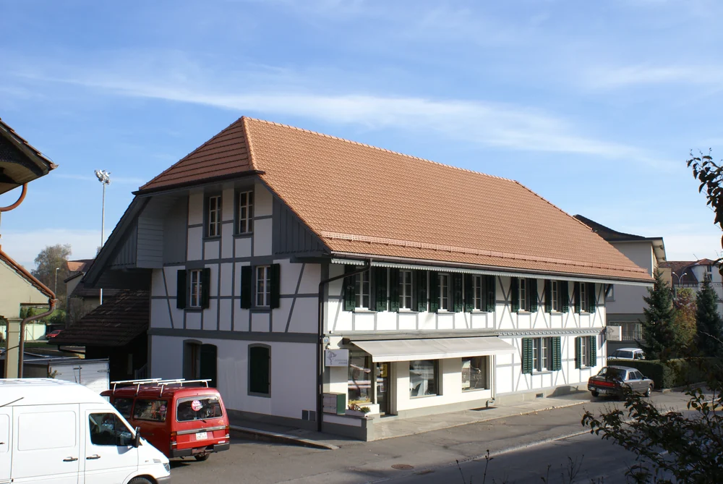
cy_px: 242
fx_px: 784
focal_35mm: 39
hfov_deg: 49.5
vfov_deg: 34.3
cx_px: 362
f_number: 10
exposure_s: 1/200
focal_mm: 26
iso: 200
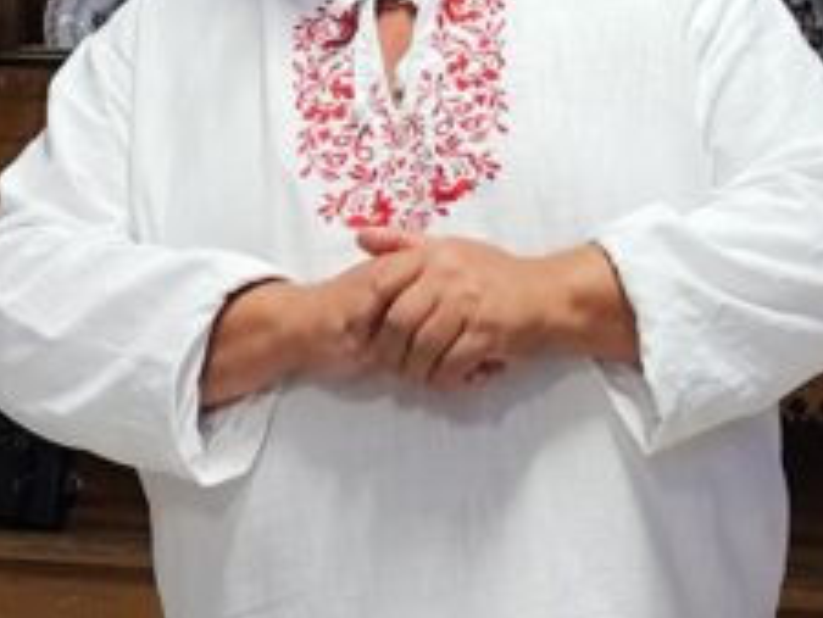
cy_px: 216
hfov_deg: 9.4
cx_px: 223
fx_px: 4972
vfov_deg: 7.1
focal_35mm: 209
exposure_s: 1/25
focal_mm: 6.19
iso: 250
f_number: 1.65
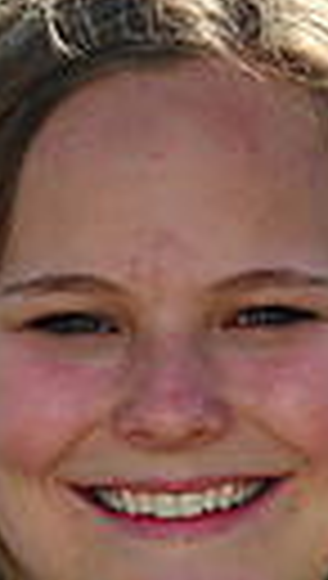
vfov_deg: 2.3
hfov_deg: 1.3
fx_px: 14468
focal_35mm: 940
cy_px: 809
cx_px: 243
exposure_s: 1/1000
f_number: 4.5
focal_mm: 200
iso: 200
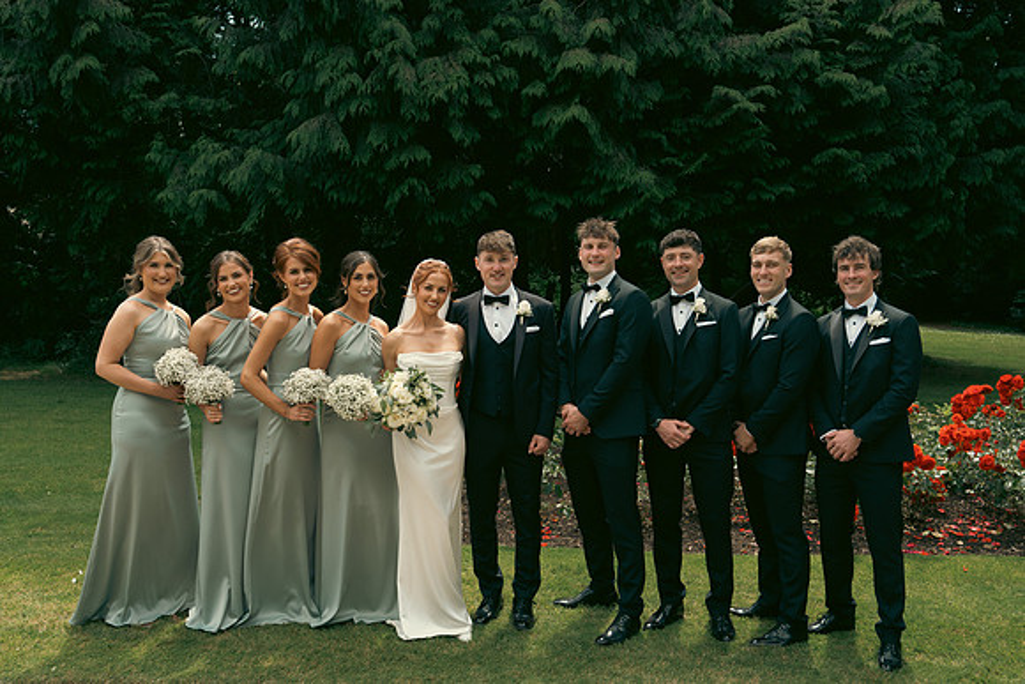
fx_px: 997
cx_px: 512
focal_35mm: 35
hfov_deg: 54.4
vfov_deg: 37.9
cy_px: 342
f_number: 5
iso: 50
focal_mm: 35
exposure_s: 1/160
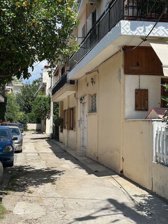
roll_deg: -0.6
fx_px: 311
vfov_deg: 39.7
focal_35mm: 48
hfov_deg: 30.3
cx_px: 84
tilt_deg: +0.7
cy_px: 112
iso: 64
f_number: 1.78
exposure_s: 1/3472
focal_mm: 6.86
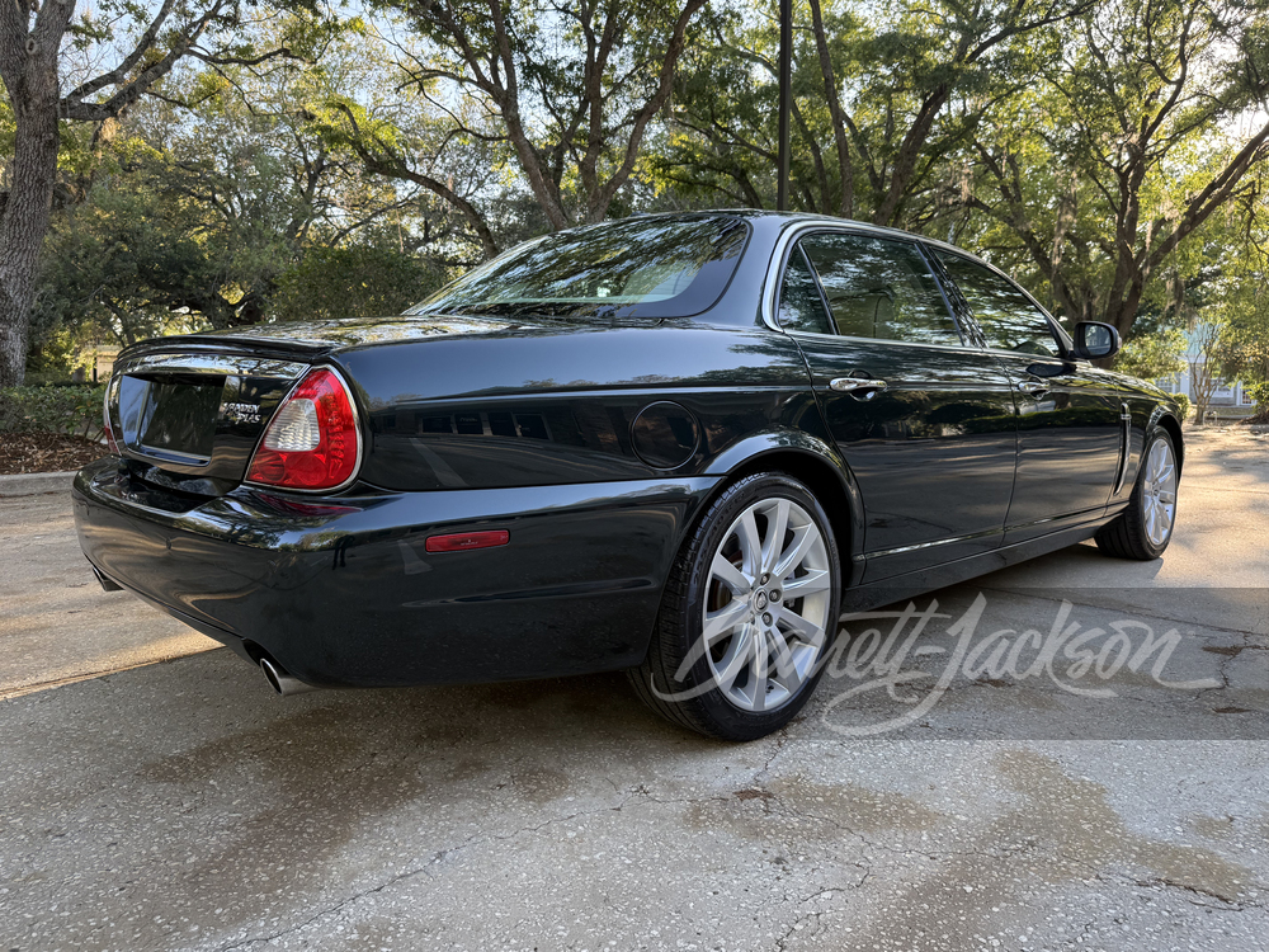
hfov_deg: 71.6
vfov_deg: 56.8
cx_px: 634
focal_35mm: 24
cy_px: 476
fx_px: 880
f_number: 1.78
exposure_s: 1/377
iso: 100
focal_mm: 6.76
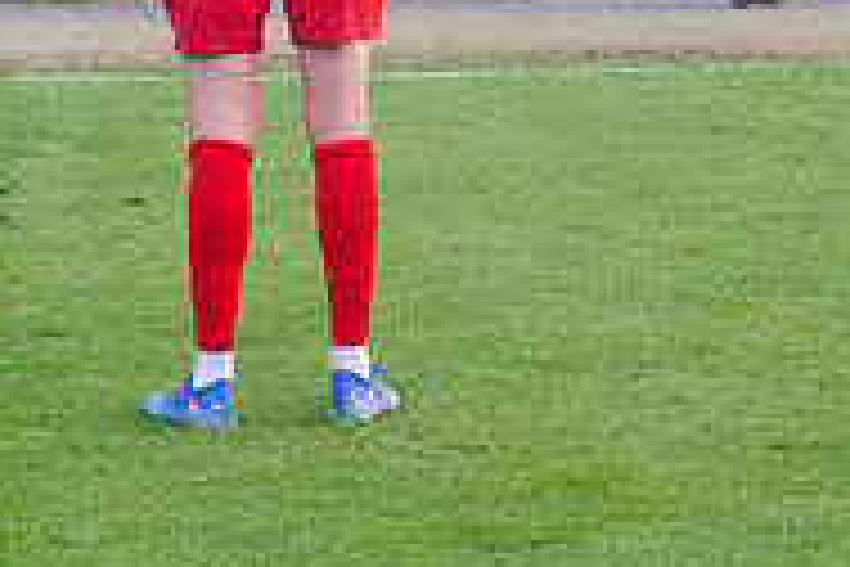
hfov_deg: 9.1
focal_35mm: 226
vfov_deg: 6.0
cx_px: 324
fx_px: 5336
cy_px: -196
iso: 3600
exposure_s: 1/640
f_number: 4
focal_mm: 70
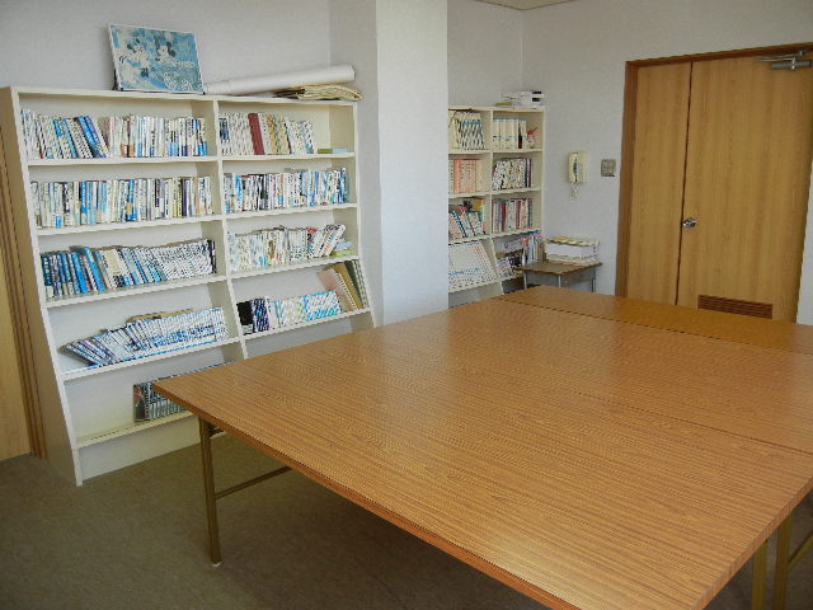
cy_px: 305
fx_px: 705
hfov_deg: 60.0
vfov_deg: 46.8
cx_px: 406
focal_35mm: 30
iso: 160
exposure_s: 1/80.2
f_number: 3.5
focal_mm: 5.4
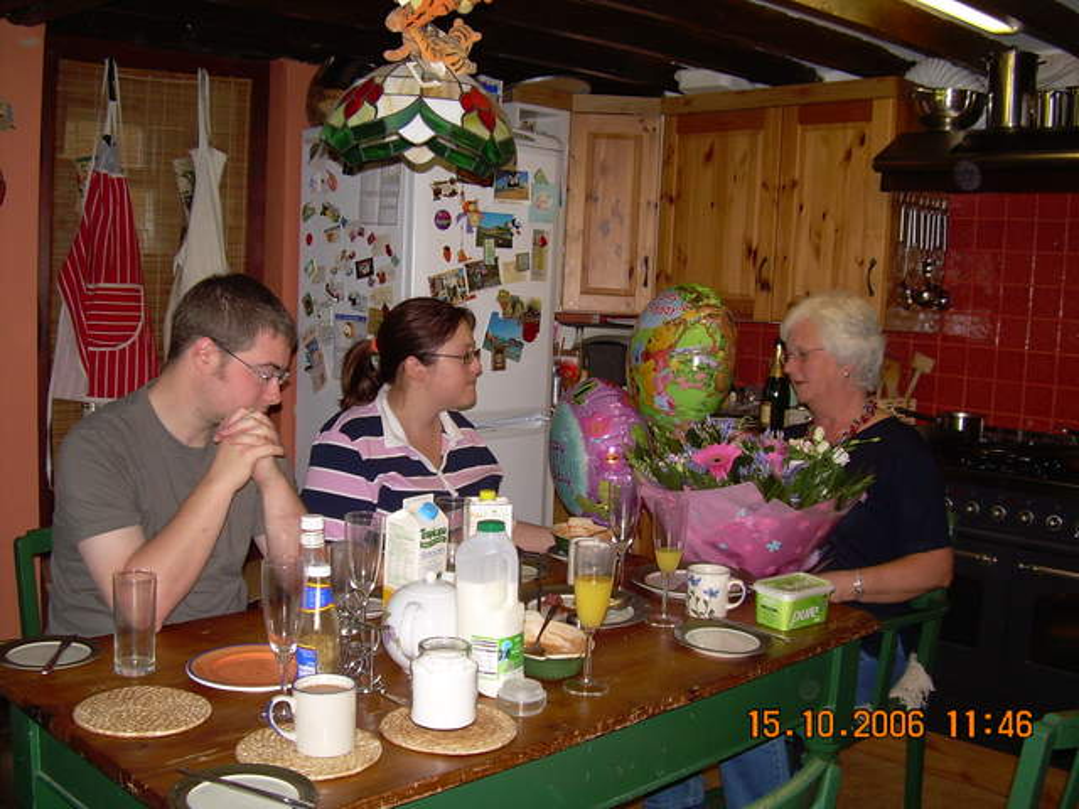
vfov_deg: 37.7
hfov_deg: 49.0
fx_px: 1184
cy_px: 404
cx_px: 540
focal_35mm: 38
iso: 100
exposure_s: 1/60
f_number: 2.8
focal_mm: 6.3
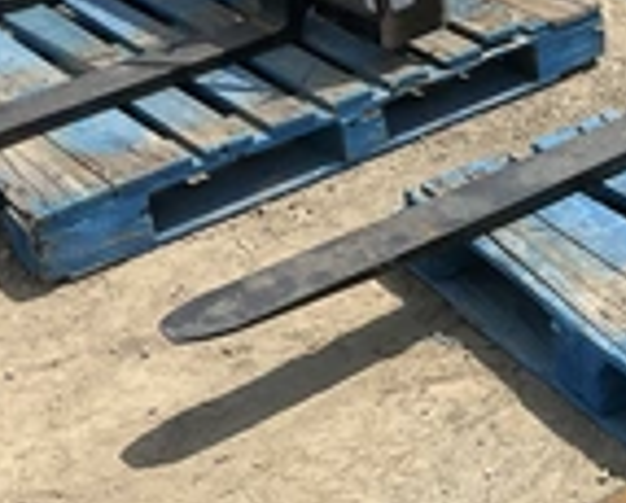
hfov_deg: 22.0
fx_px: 1467
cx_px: 784
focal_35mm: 79
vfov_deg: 19.3
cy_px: 118
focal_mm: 3
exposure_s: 1/1377
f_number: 1.8
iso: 25
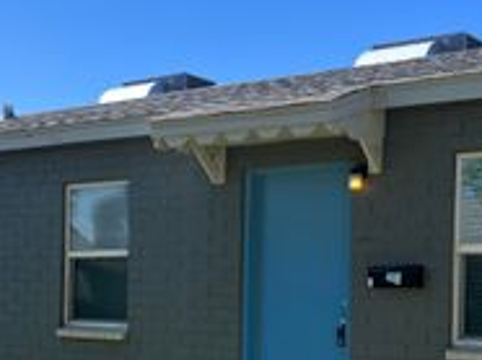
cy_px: 271
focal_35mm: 70
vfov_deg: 20.8
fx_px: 973
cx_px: 212
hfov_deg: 27.8
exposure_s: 1/3257
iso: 50
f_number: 1.5
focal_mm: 5.7
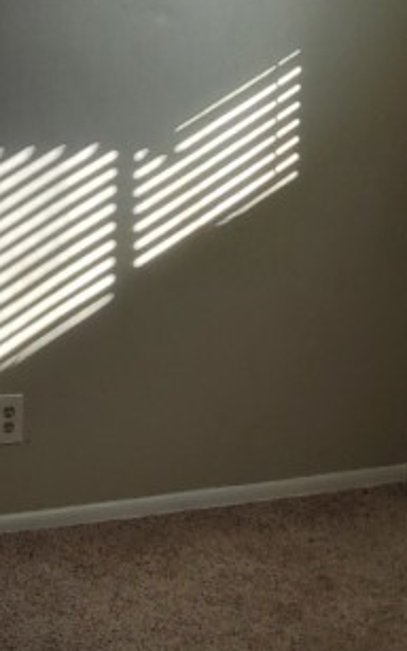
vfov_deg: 21.8
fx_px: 1632
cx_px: -273
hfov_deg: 13.1
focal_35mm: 92
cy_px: 21
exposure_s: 1/200
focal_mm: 4.3
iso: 50
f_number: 1.5
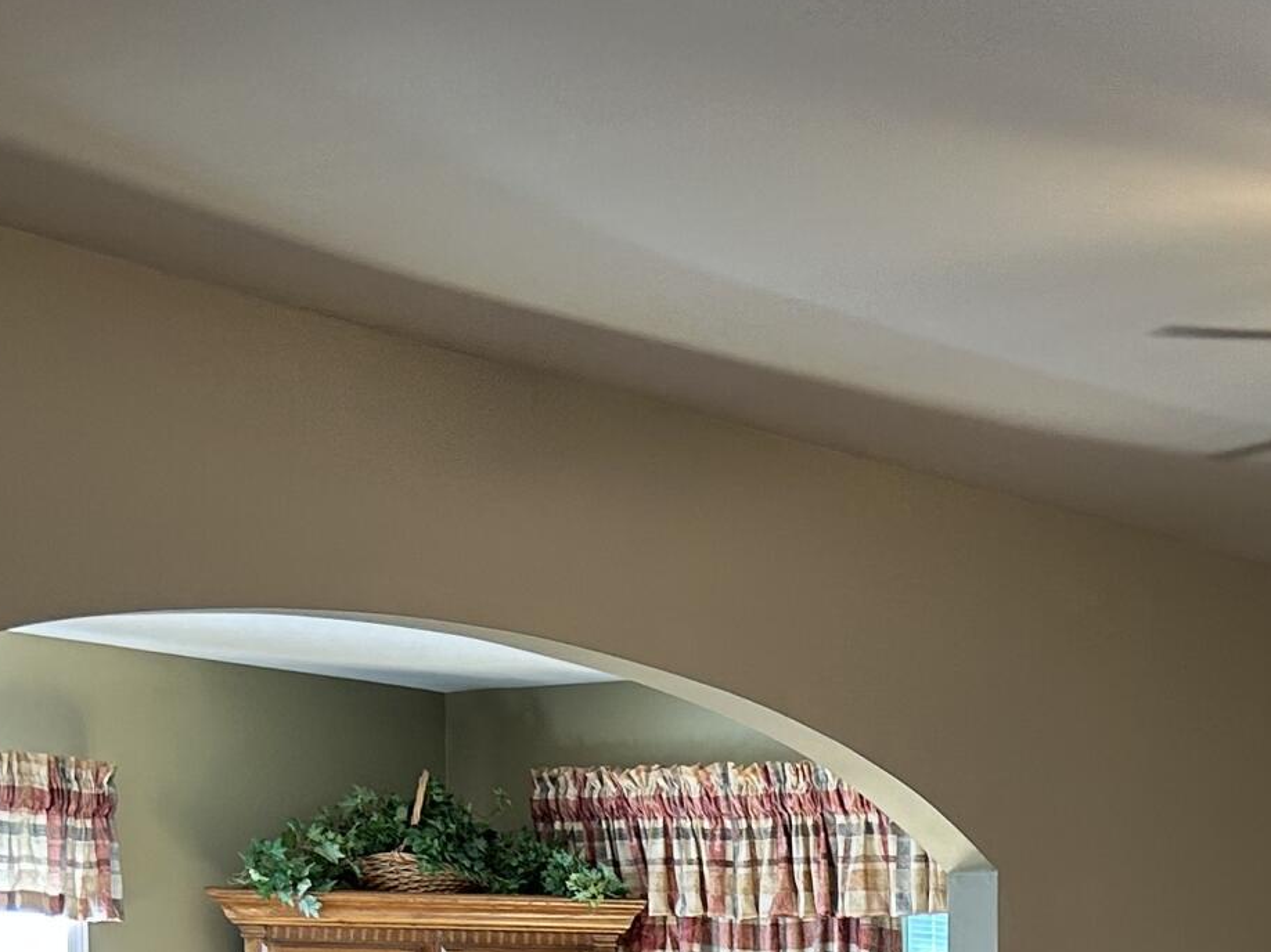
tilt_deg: -6.3
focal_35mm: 85
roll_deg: -0.4
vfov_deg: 16.0
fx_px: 3120
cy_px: 1388
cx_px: 1391
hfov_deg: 21.8
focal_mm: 5.7
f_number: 1.5
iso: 100
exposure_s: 1/60
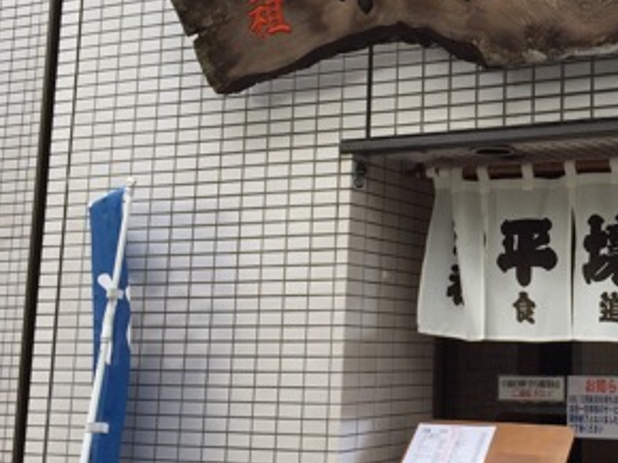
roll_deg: +0.7
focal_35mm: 61
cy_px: 204
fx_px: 1088
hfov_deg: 29.8
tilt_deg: +6.6
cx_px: 605
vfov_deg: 24.0
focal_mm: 4.15
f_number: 2.2
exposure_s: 1/302
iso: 32
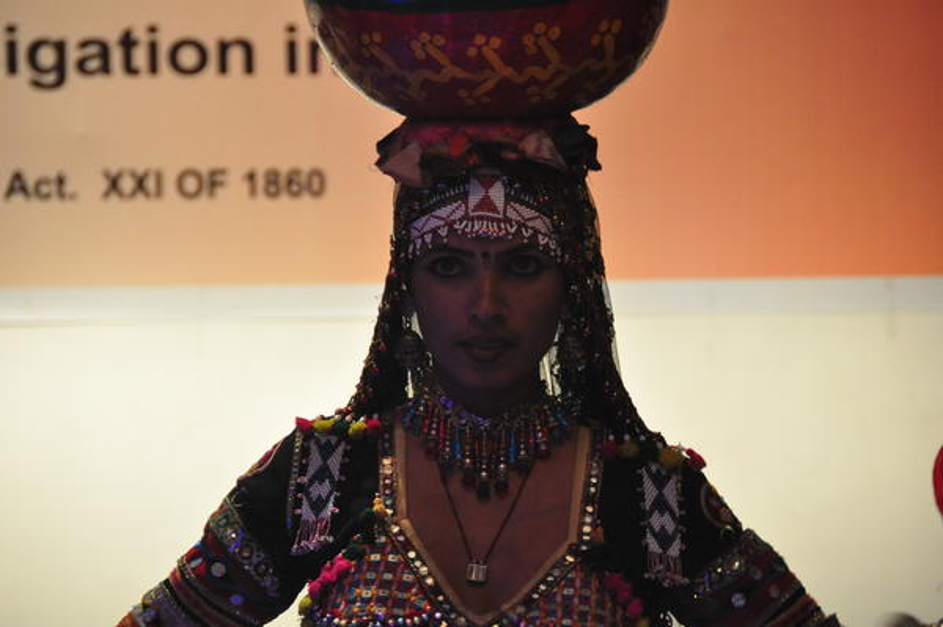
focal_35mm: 255
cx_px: 472
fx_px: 6674
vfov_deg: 5.4
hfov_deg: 8.1
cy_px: 314
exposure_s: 1/60
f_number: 5.6
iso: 2000
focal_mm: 170
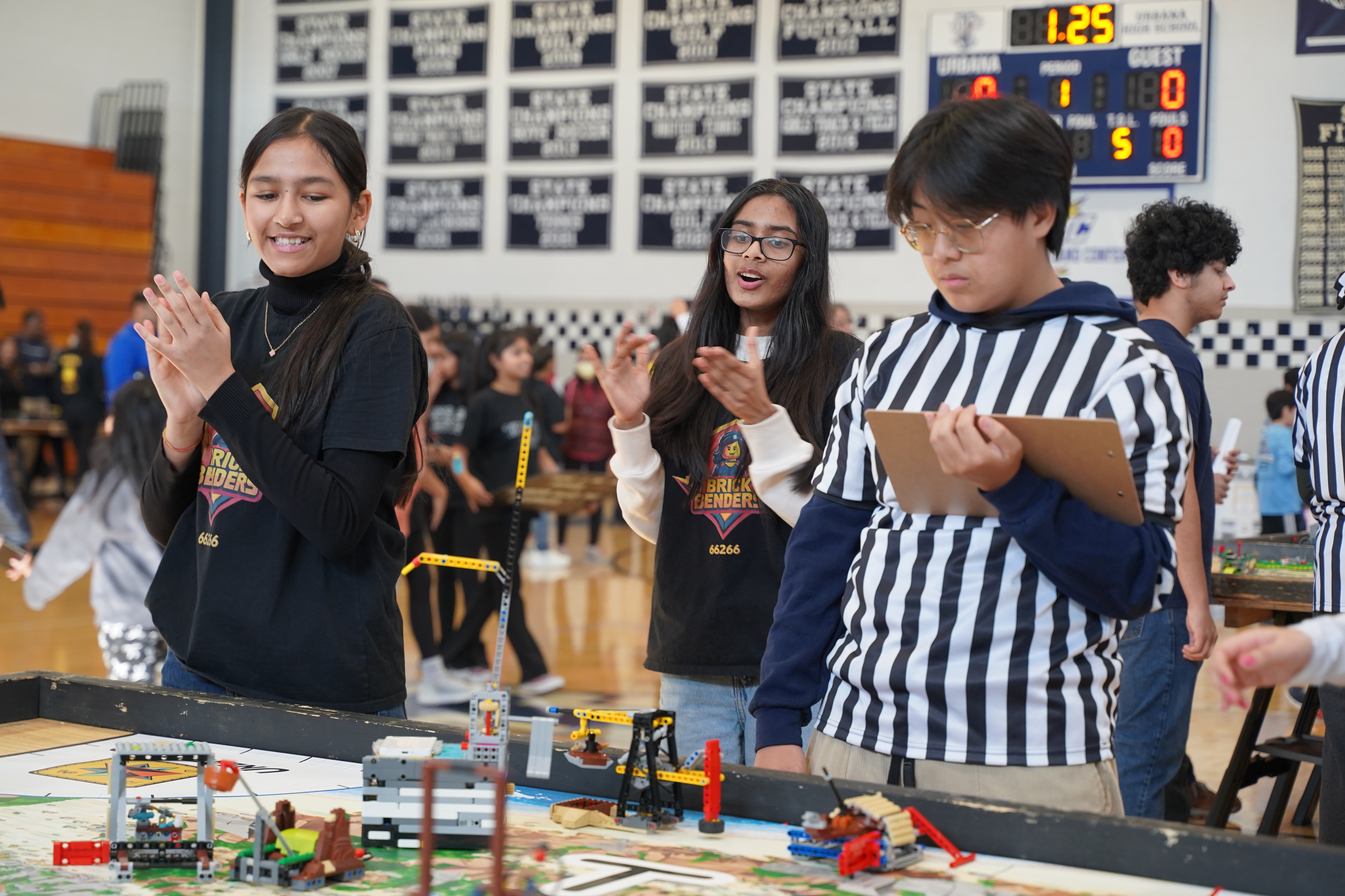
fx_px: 2466
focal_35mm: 66
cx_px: 672
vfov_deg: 20.6
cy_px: 448
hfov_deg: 30.5
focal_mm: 66
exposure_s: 1/160
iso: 1250
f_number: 4
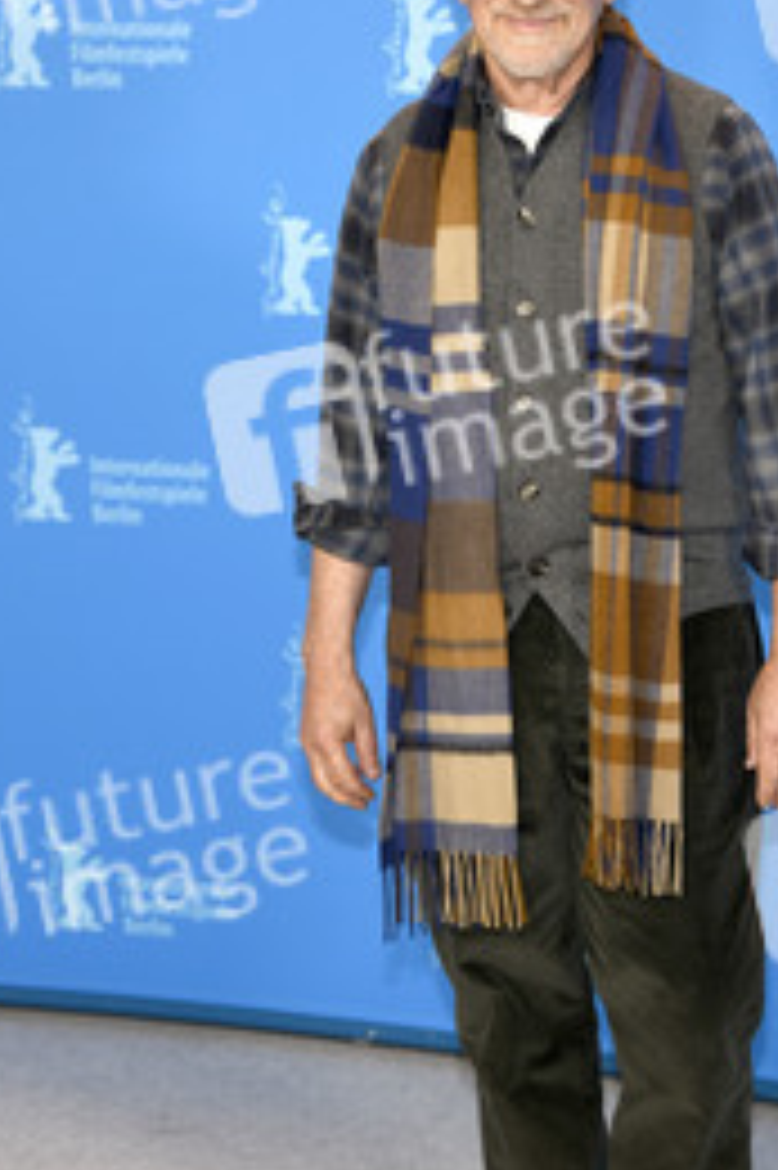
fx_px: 4252
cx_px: 567
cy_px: 634
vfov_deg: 15.7
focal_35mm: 131
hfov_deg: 10.4
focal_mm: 85
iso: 640
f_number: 3.2
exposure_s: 1/400
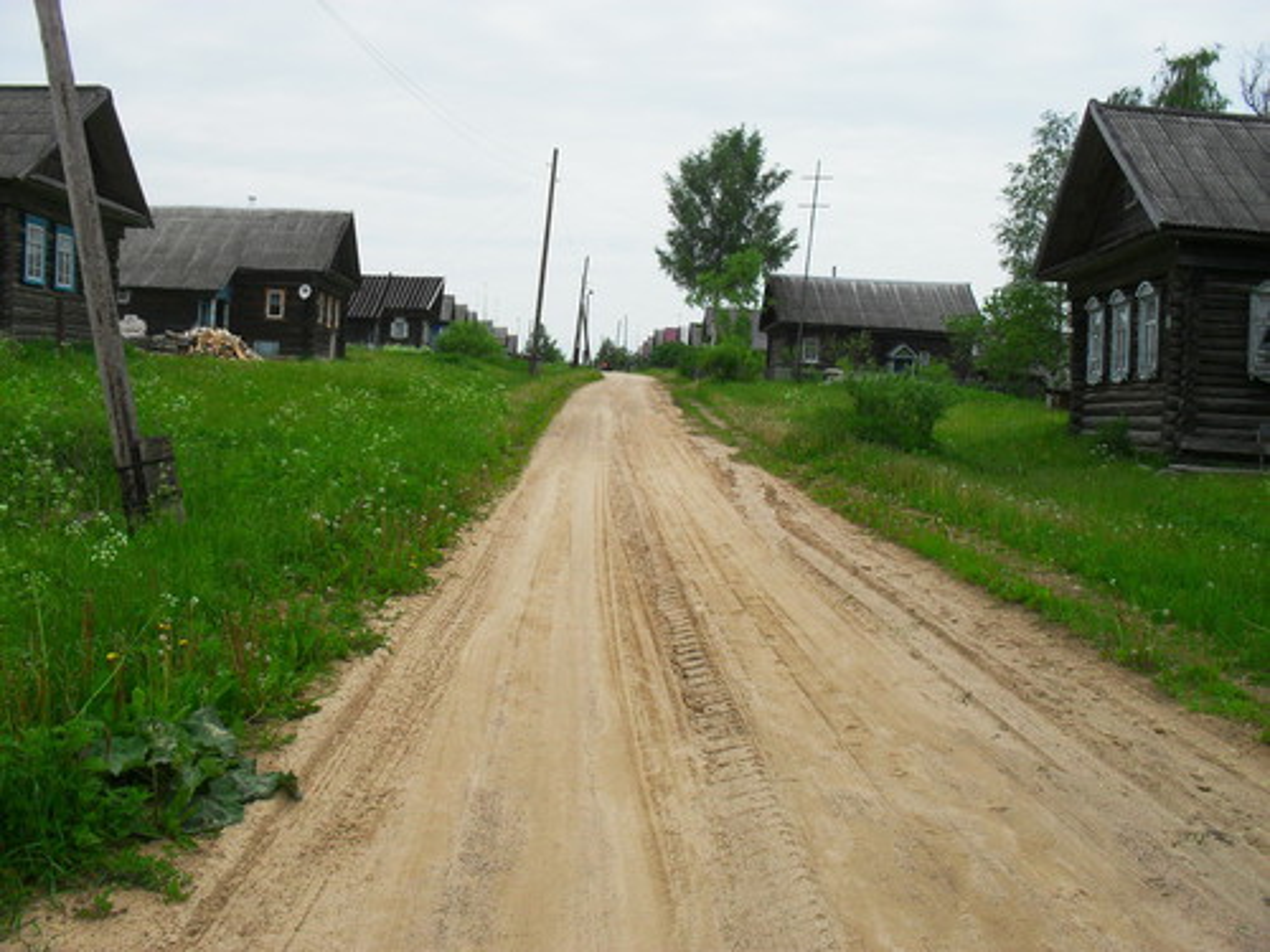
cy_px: 476
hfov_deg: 52.6
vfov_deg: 40.7
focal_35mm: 35
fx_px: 1284
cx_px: 635
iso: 100
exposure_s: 1/180
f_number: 8.4
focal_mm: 6.3
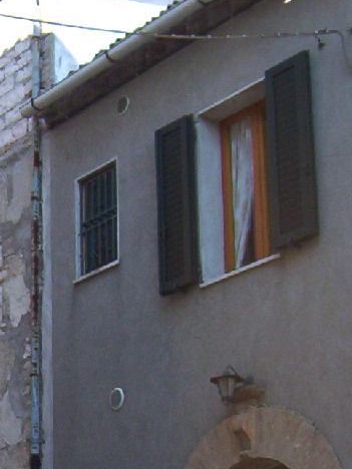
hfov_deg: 16.0
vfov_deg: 21.2
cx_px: 28
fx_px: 1234
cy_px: 397
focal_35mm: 91
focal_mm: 5.54
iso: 100
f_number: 2.76
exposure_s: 1/558
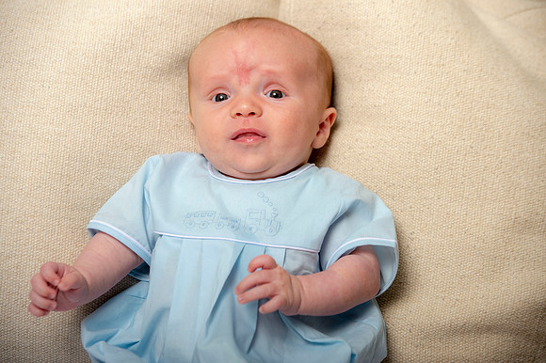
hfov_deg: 15.2
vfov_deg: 10.1
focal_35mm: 135
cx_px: 273
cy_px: 182
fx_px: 2046
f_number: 5.6
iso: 250
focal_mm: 135
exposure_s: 1/200
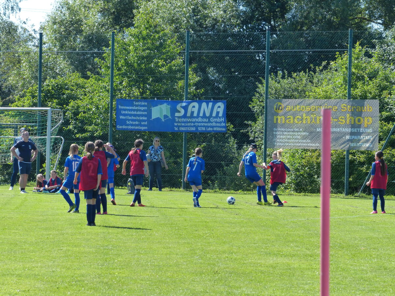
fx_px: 1940
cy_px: 148
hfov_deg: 11.6
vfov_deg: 8.7
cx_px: 198
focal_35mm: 170
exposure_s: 1/500
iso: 160
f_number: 4
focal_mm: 30.6
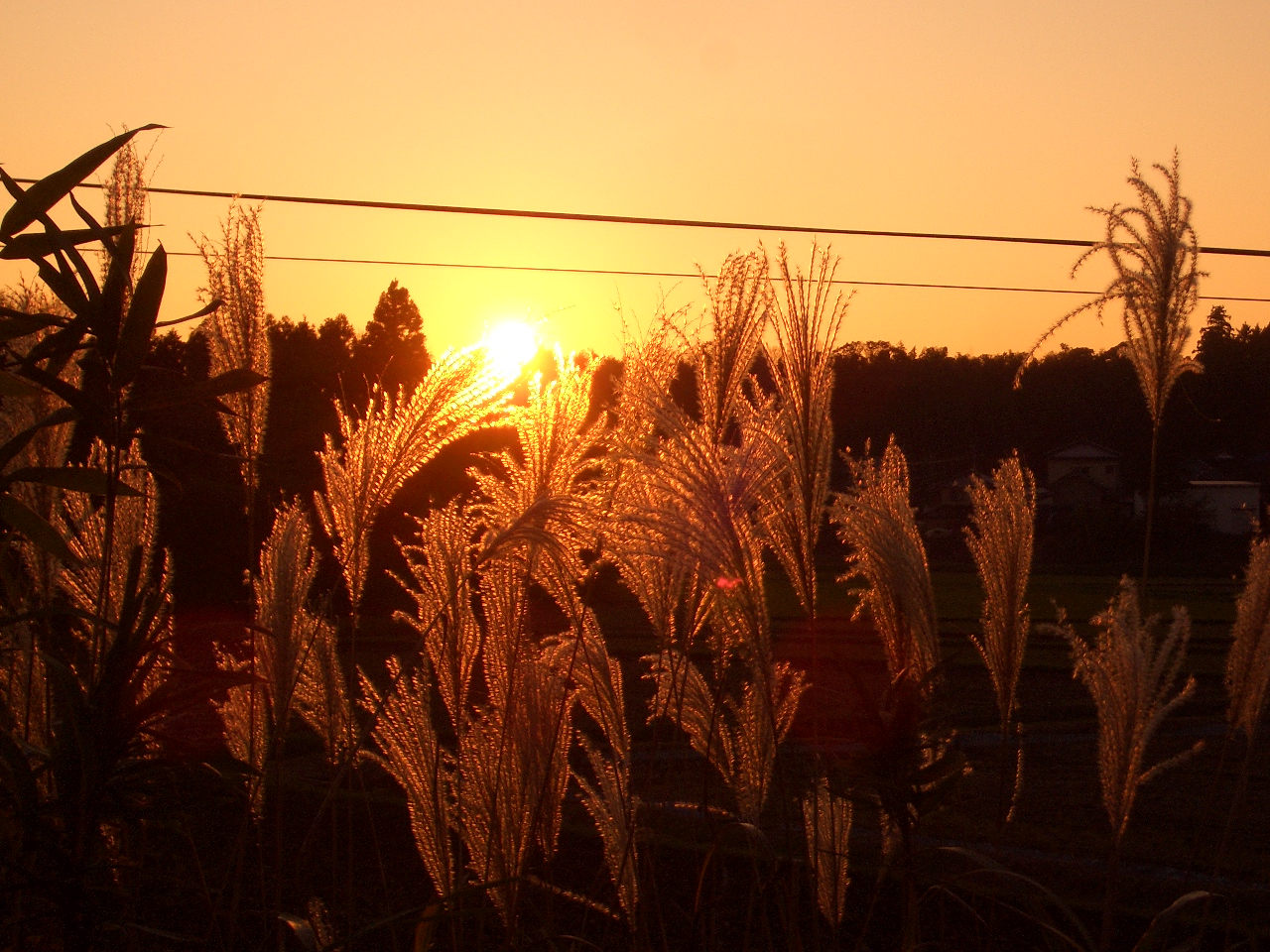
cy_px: 476
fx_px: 3229
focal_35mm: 88
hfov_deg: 22.3
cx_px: 635
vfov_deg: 16.8
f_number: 7
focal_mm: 14.6
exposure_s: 1/200
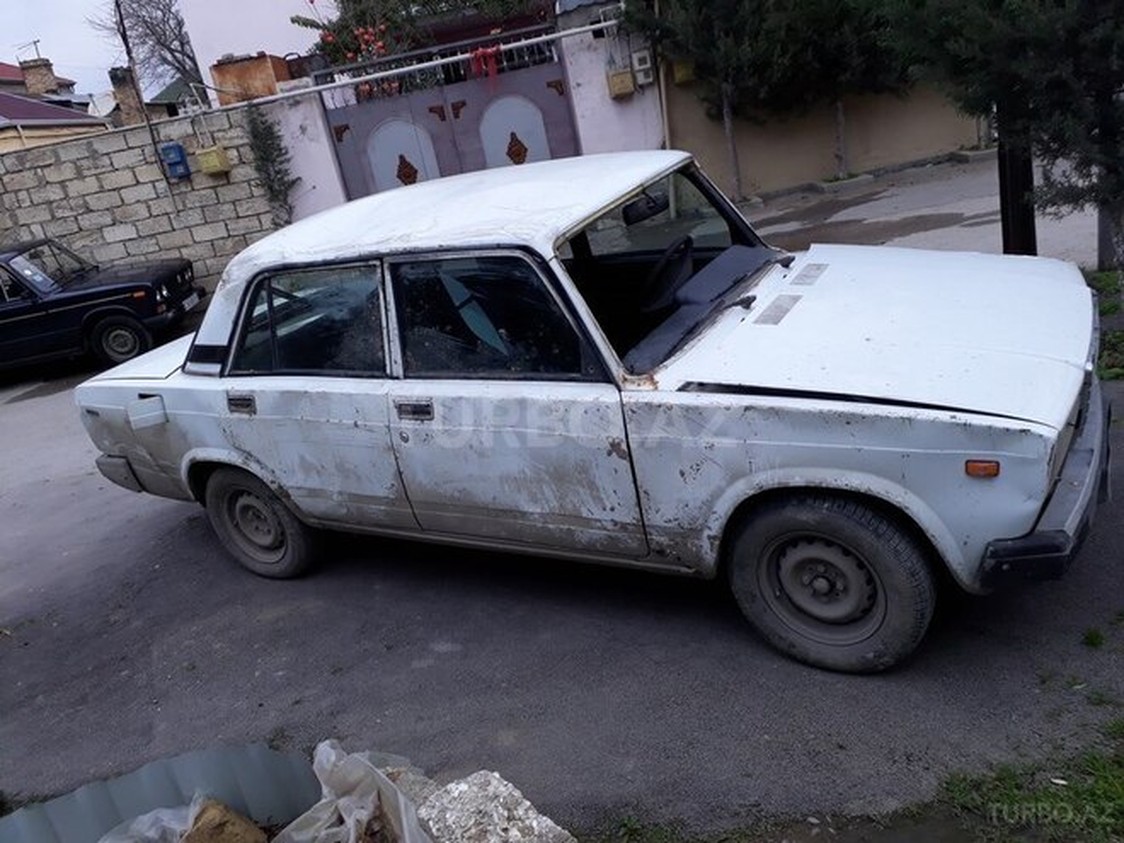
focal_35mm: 27
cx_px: 562
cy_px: 422
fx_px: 877
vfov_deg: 51.4
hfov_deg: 65.3
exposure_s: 1/677
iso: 40
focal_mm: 3.6
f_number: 1.9
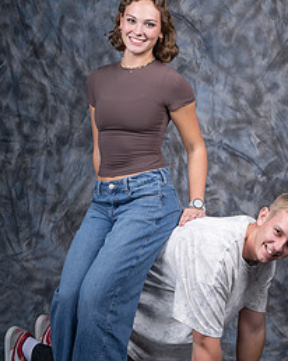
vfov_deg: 26.4
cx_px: 172
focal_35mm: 72
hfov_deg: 21.2
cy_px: 176
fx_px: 768
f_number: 8
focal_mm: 44
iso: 100
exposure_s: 1/250
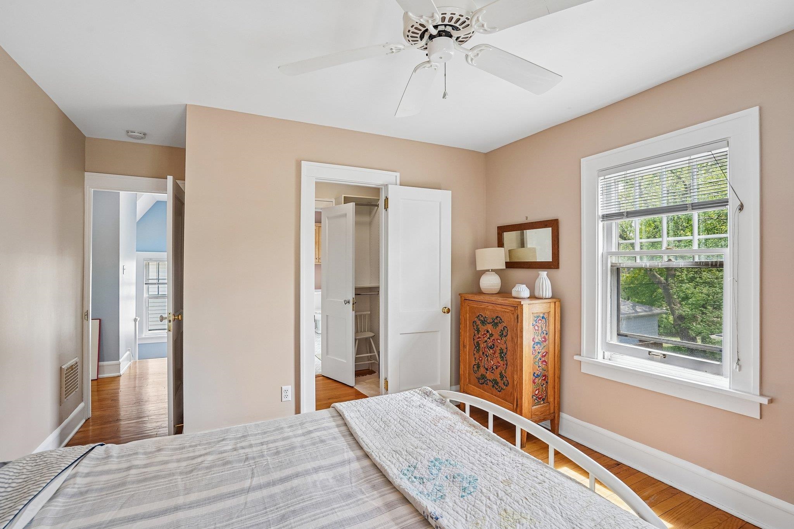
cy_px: 264
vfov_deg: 73.7
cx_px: 397
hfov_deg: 96.7
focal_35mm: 16
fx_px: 353
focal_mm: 16
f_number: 8
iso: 400
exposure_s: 1/25
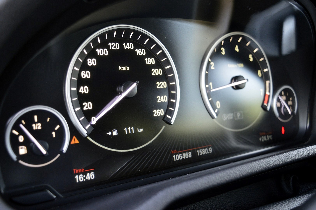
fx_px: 355
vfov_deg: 33.0
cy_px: 105
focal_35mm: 40
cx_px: 158
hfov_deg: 48.0
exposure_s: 1/60
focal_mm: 27
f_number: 4.5
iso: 800
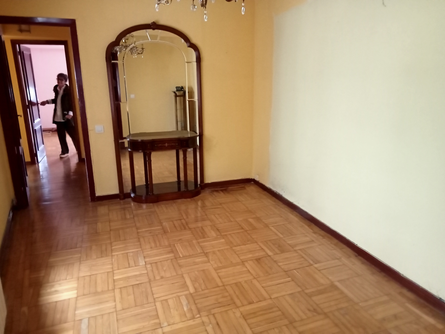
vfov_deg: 49.7
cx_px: 222
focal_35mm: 28
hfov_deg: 63.4
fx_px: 360
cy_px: 167
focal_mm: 3.46
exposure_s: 1/25
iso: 2119
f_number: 2.2
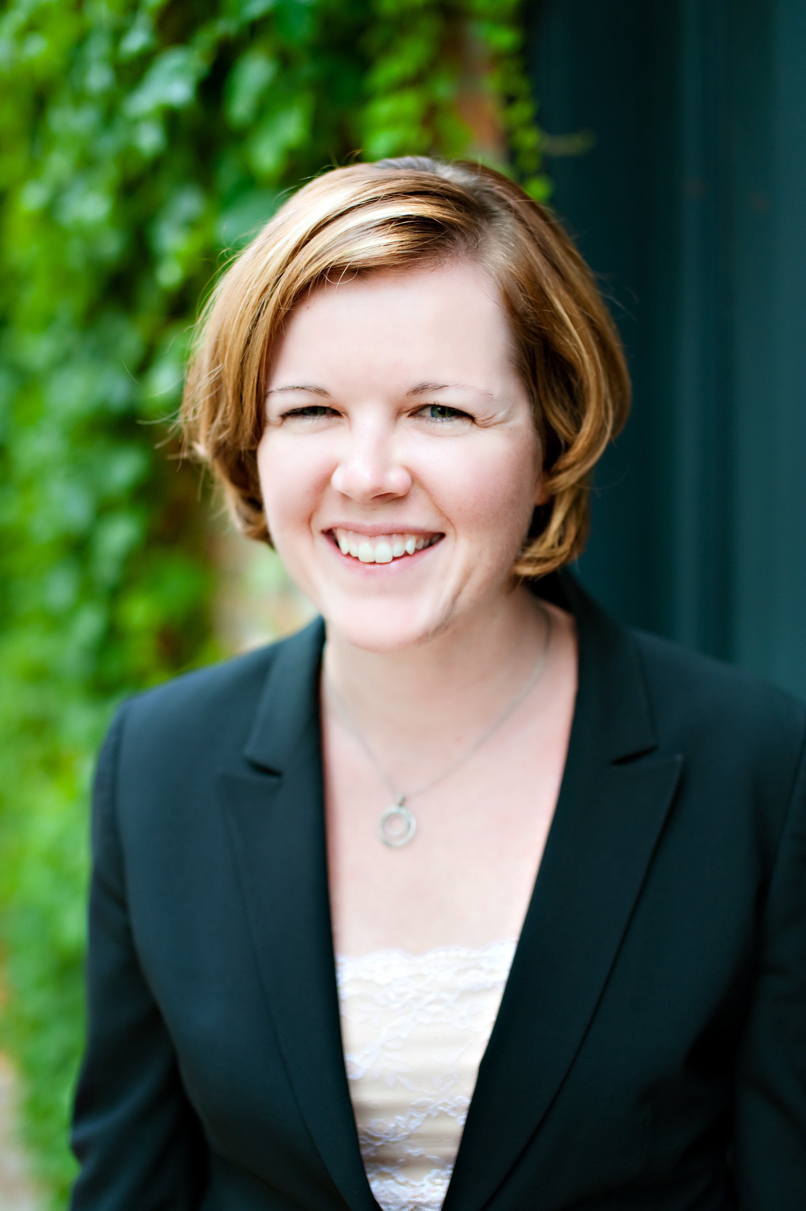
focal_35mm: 50
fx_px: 1681
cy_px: 606
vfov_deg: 39.6
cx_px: 403
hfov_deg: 27.0
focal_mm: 50
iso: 320
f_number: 2.2
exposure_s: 1/200
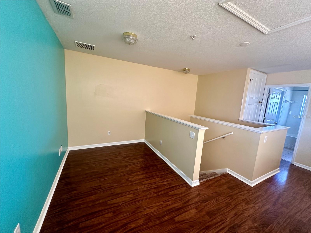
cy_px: 116
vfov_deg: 85.7
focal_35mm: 14
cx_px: 156
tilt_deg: -7.7
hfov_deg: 102.1
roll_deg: -4.3
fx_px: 126
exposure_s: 1/99
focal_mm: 2.22
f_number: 2.2
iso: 200
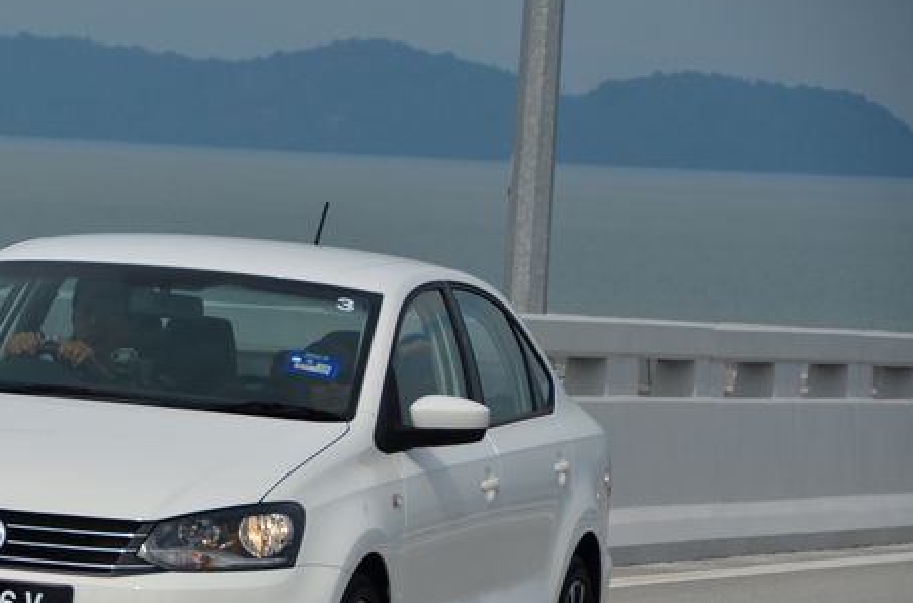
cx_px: 128
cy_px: 414
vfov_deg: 4.3
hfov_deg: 6.5
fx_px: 8068
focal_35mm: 319
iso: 200
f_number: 7.1
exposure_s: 1/3200
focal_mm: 120
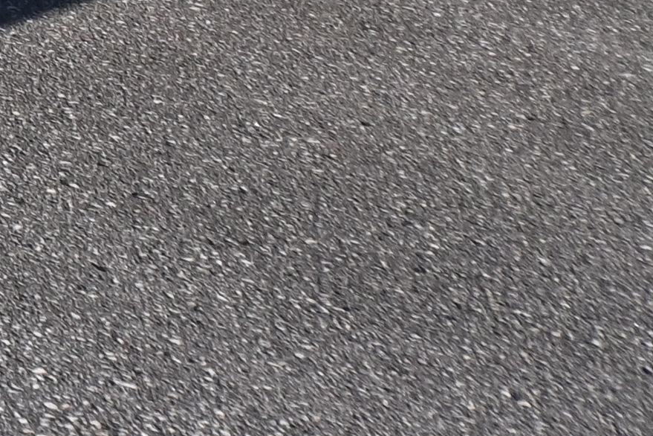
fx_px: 3532
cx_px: -1224
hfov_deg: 8.9
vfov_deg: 6.4
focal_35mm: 195
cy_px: -875
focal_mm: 20.5
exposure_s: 1/1600
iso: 400
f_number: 7.1
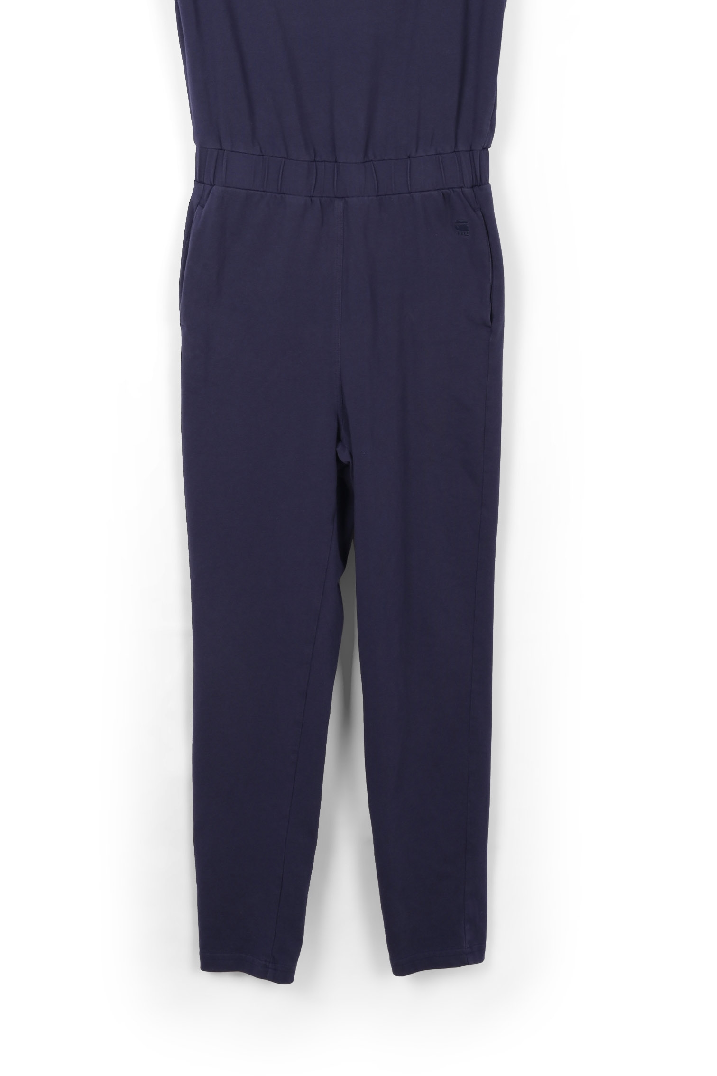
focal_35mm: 67
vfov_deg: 29.4
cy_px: 226
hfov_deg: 20.3
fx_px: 2002
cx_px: 348
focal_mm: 38
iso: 100
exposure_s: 1/200
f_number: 11
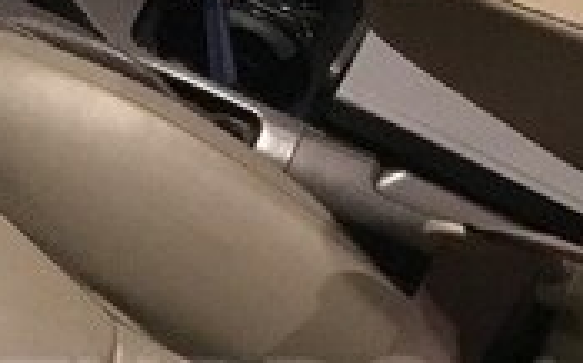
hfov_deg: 18.0
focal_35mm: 116
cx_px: 333
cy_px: 408
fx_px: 1841
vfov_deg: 11.1
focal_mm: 4.15
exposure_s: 1/17
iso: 1250
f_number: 2.2
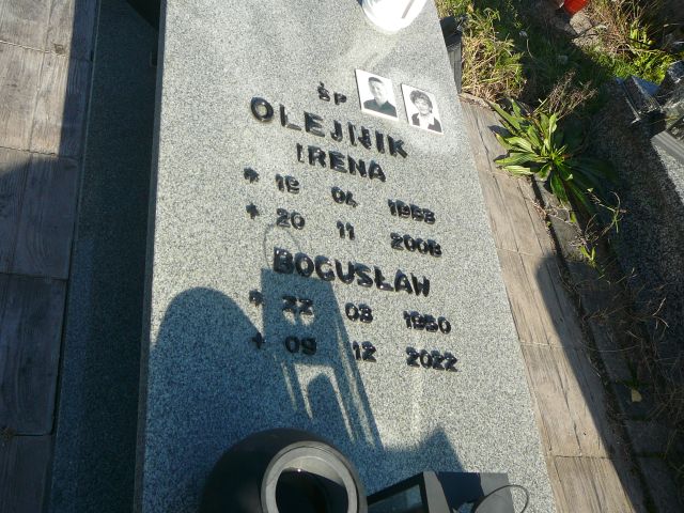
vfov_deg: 40.7
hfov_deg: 52.6
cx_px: 342
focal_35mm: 35
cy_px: 256
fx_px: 692
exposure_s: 1/640
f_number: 2.8
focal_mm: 5.2
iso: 80
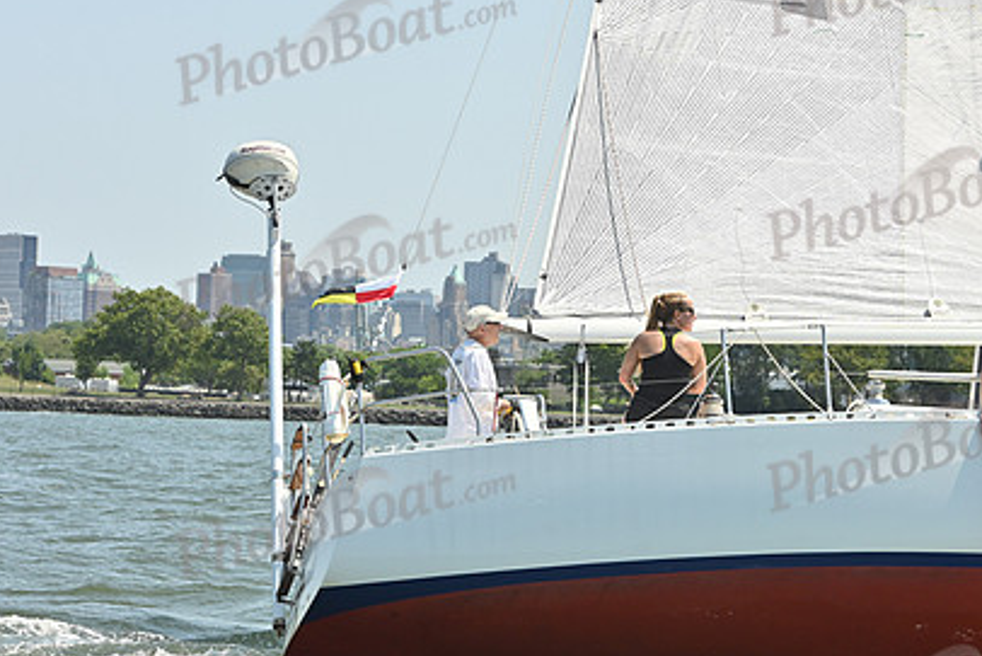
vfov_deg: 9.6
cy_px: 357
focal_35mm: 143
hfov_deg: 14.3
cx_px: 643
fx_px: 3902
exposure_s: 1/1250
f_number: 7.1
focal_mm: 100
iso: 320
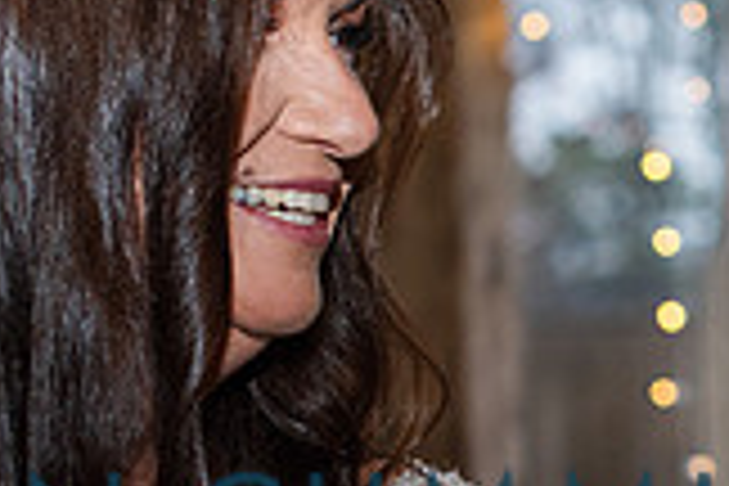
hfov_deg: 11.2
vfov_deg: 7.6
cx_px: 981
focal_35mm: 179
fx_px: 3624
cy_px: 515
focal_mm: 50
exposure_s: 1/200
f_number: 3.5
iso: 640
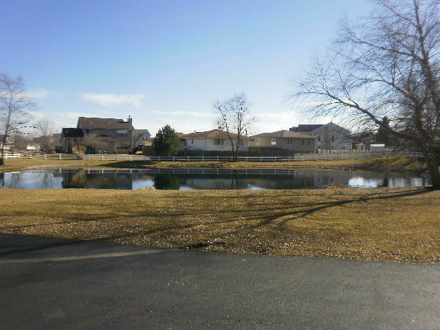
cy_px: 165
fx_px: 330
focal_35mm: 26
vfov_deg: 53.1
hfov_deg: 67.3
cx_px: 220
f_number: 7.8
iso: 100
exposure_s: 1/200
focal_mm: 4.65
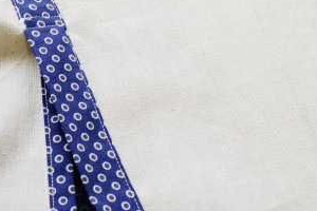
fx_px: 740
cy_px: 102
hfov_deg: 23.8
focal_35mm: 84
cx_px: 57
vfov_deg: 16.3
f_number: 6.3
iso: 1600
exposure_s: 1/160
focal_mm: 28
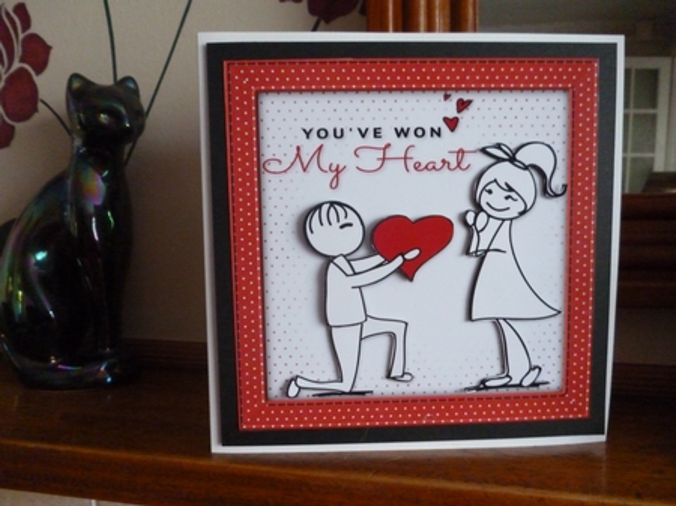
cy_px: 253
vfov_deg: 49.7
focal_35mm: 28
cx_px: 338
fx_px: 547
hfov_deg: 63.5
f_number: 3.1
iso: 800
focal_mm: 5
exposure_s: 1/20
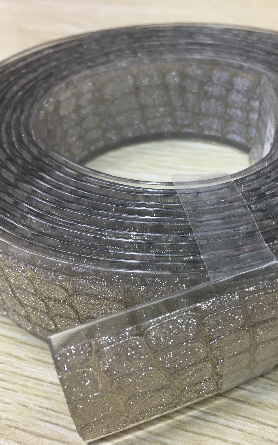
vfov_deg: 47.2
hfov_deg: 30.4
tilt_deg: -41.3
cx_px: 172
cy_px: 225
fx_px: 509
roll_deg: +4.7
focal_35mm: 42
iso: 40
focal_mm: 4.15
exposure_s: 1/17
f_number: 2.2
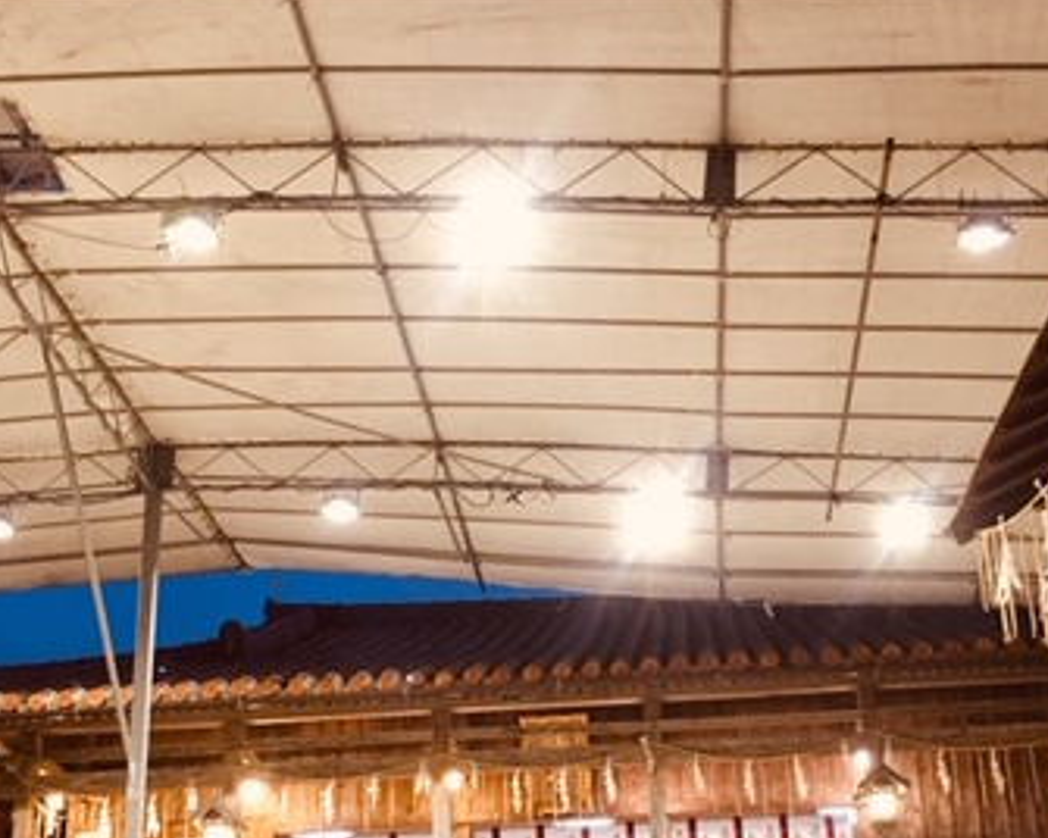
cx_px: 532
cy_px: 588
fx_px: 1675
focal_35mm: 54
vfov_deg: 27.8
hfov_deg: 34.7
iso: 200
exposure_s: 1/15
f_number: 2.2
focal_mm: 4.15
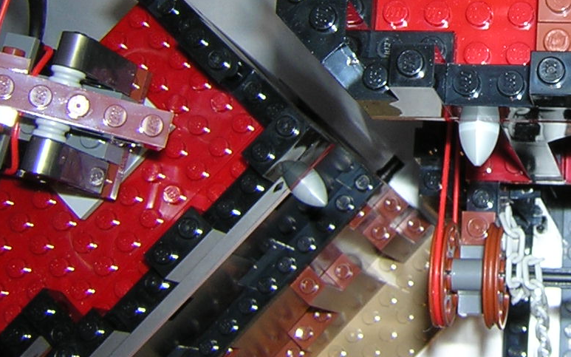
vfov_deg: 16.2
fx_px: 1229
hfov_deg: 25.0
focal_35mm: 79
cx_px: 565
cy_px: 2
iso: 100
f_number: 5.2
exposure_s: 1/60.1
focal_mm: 4.7
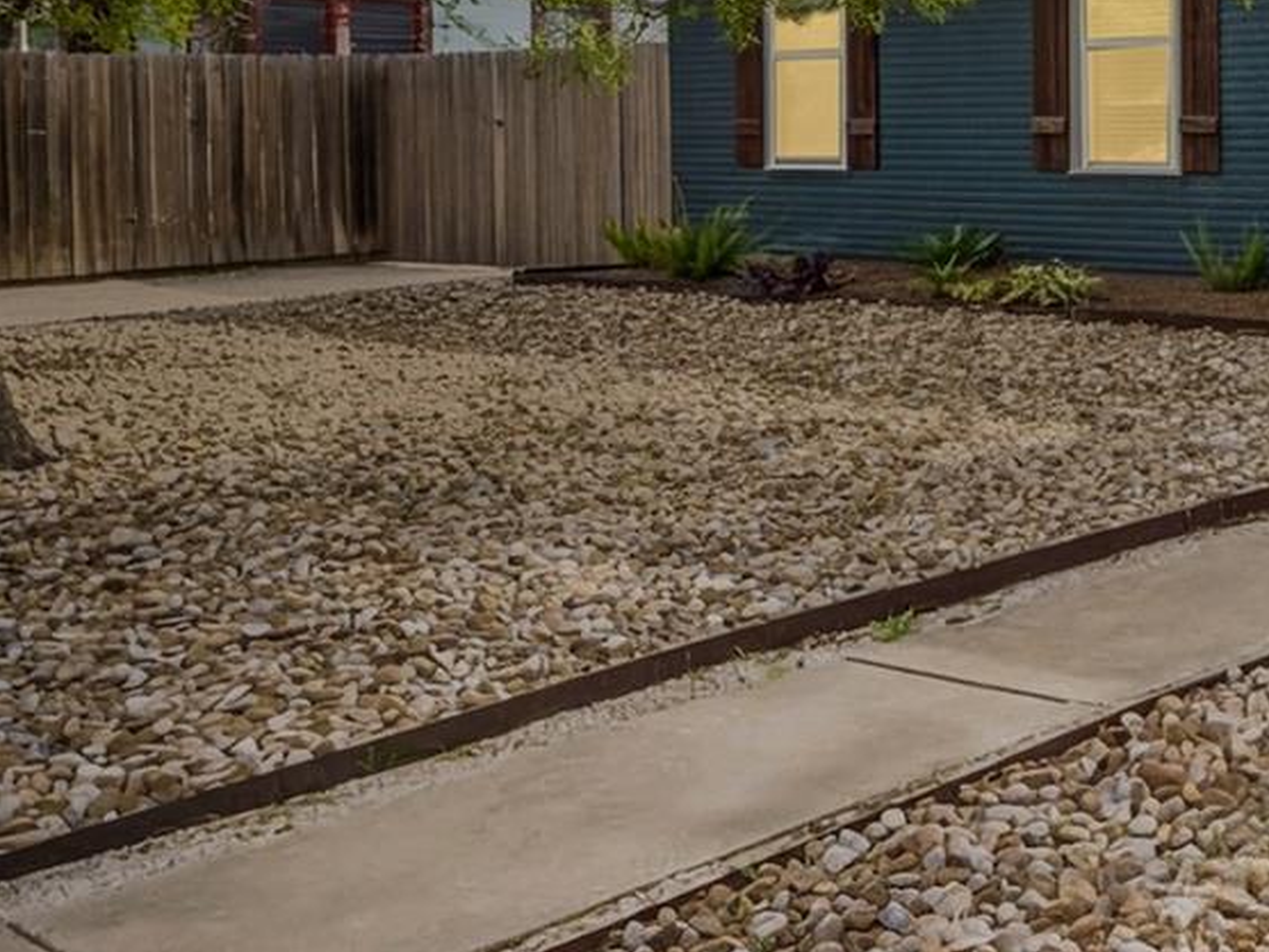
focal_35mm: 56
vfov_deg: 25.7
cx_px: 1565
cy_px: 158
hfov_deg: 29.2
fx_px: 2041
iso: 250
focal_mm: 10.5
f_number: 11
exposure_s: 1/25
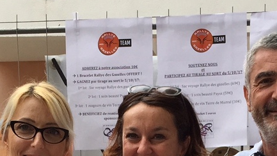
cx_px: 150
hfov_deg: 18.0
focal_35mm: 119
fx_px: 874
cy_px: 351
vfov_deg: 9.3
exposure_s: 1/329
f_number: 2.2
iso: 32
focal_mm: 4.15
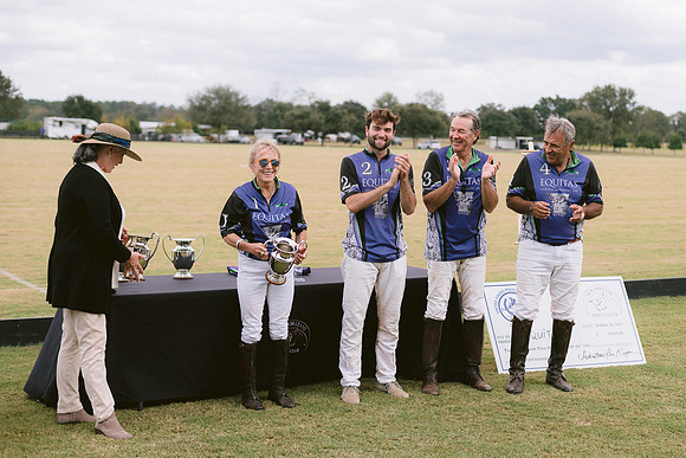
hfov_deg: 34.7
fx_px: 1096
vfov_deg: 23.6
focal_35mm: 58
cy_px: 218
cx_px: 394
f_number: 2.8
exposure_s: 1/2500
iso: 200
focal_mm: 50
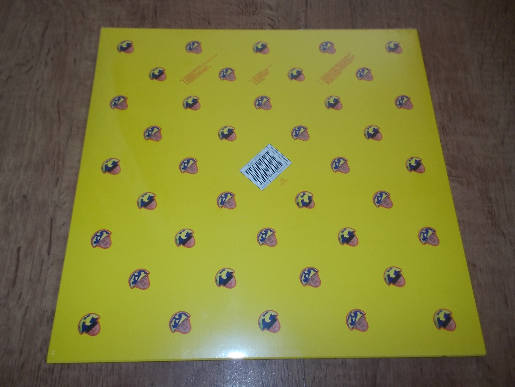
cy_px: 194
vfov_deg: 48.2
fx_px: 431
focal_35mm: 29
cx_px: 258
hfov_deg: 61.7
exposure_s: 1/30
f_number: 3.3
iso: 200
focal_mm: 4.1
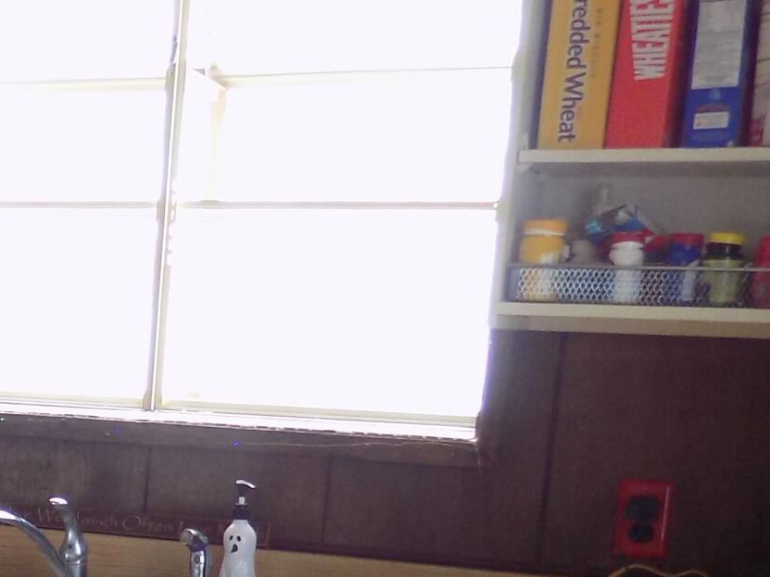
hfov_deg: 20.2
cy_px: 672
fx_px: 1846
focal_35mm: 83
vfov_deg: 17.1
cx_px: -386
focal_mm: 4
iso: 80
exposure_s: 1/40
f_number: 3.1
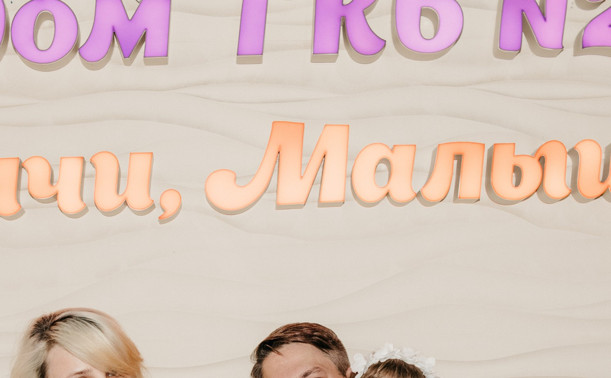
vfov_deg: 14.9
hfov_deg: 25.2
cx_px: 236
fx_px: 1361
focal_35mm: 82
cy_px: 528
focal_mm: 29
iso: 320
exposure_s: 1/160
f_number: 4
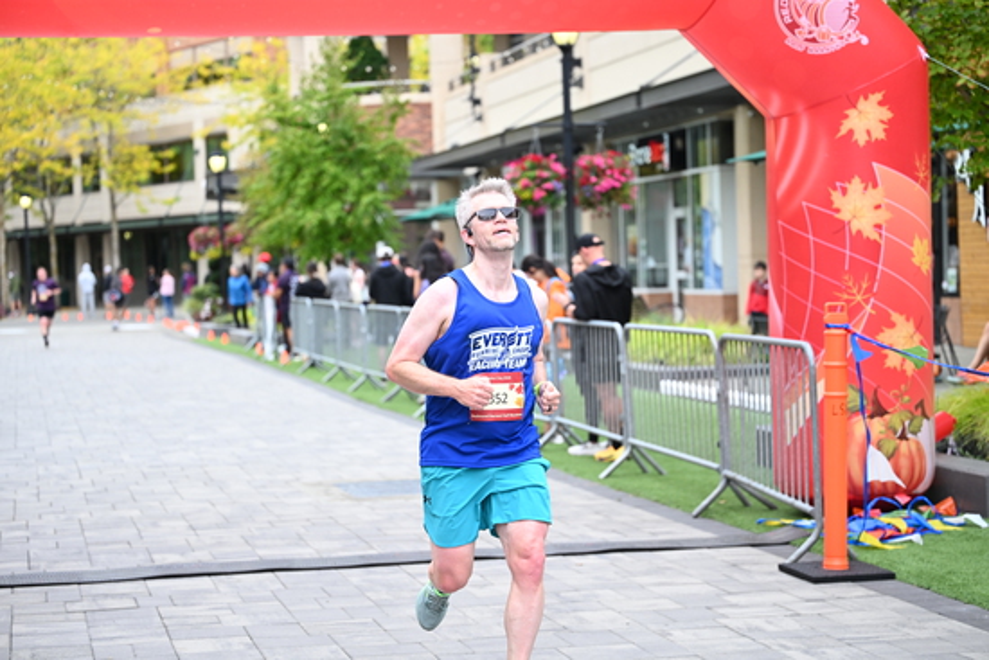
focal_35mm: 70
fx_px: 1923
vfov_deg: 19.5
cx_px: 494
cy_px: 330
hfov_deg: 28.8
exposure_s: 1/1600
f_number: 2.8
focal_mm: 70
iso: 800
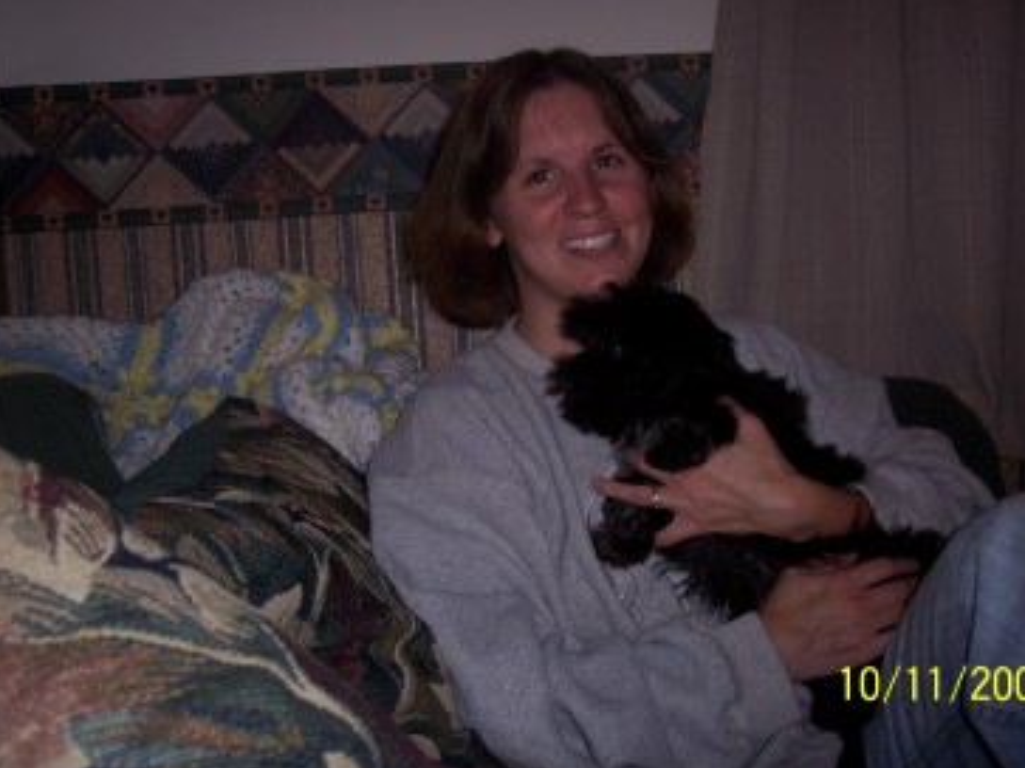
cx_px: 553
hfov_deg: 43.8
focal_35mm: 43
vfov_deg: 33.6
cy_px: 367
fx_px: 1273
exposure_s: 1/60
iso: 100
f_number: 2.8
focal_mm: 8
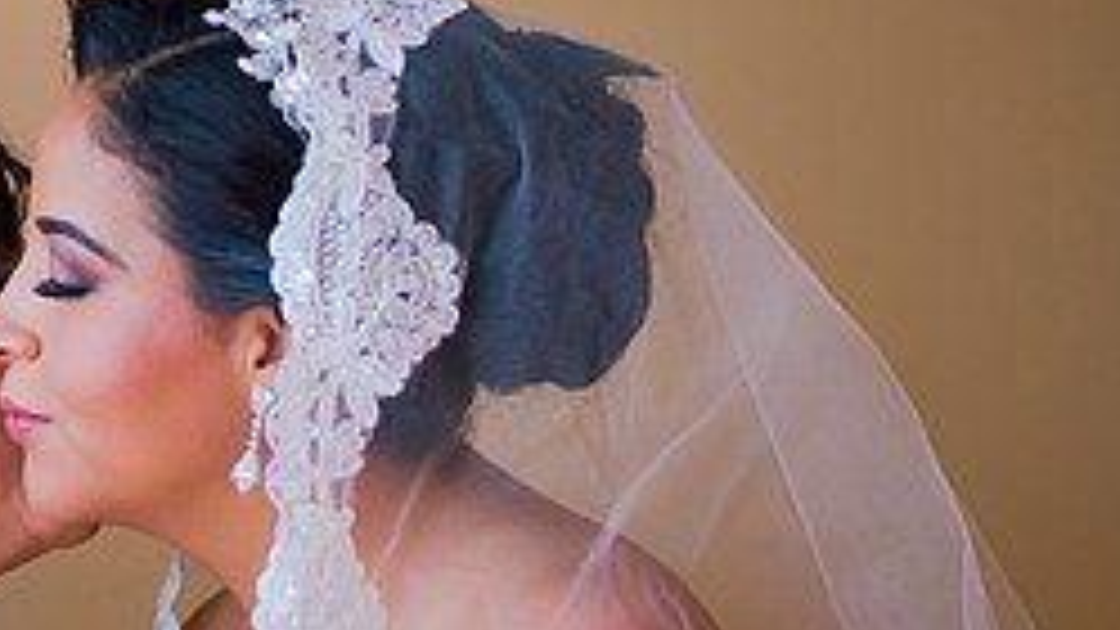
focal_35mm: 122
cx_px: 18
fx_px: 3623
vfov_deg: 9.9
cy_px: 322
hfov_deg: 17.2
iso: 640
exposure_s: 1/800
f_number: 1.8
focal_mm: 50
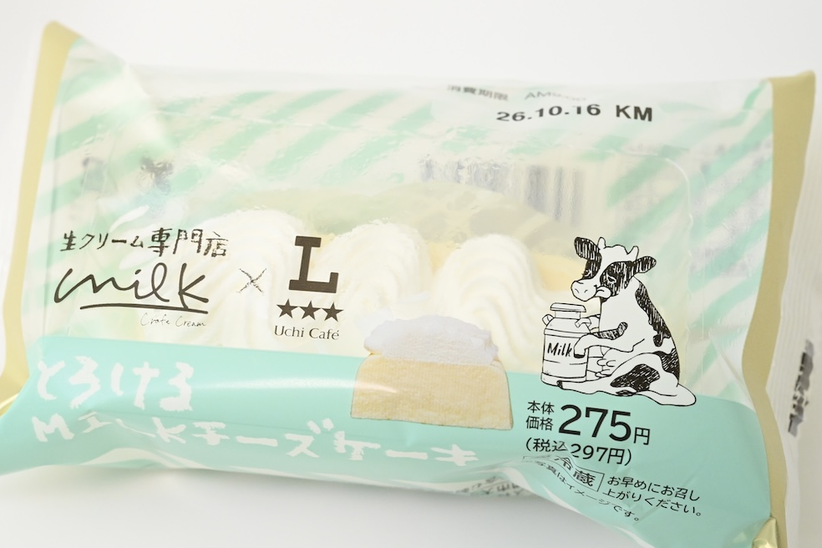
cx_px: 415
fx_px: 1393
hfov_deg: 32.9
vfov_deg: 22.3
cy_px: 274
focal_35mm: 61
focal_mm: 60
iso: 6400
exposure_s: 1/250
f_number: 11
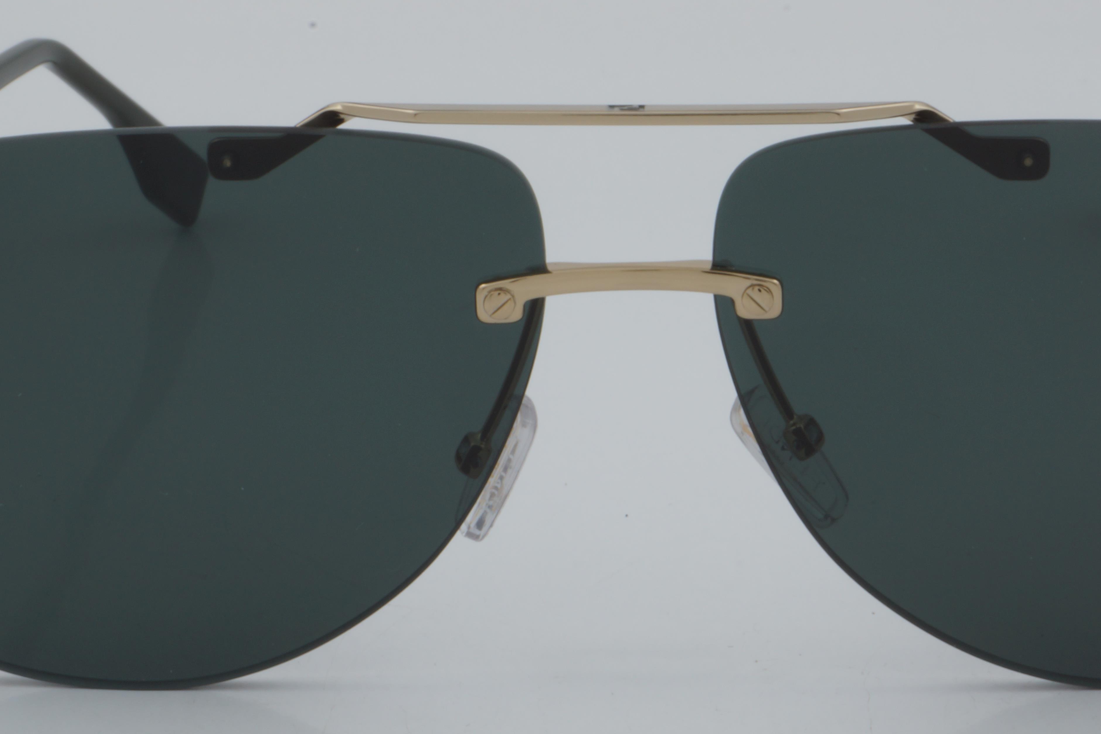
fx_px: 4031
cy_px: 354
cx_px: 635
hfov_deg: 15.5
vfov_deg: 10.4
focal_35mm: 132
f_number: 32
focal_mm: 55
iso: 100
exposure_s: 1/4
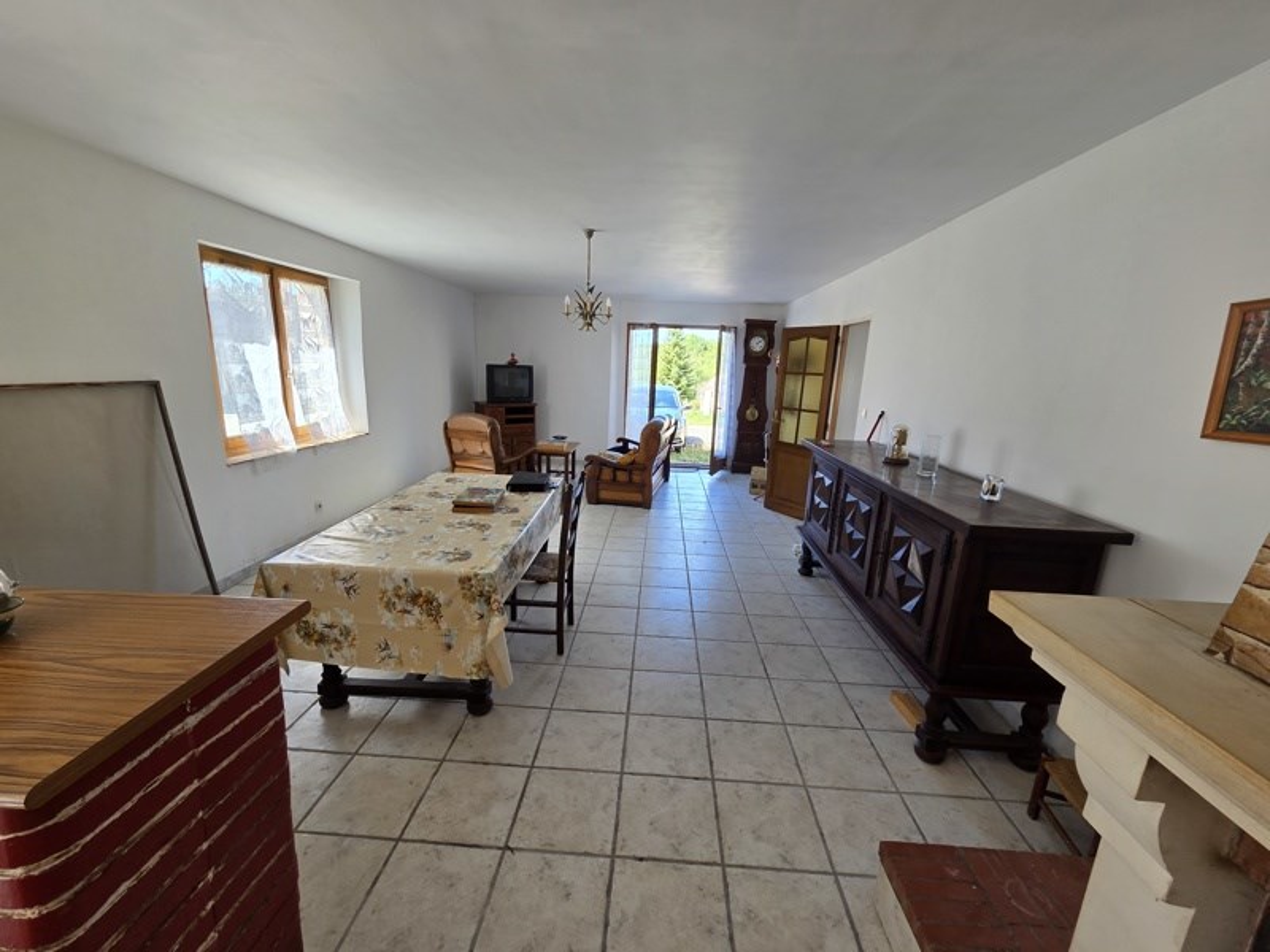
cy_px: 476
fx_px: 477
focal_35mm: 13
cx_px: 635
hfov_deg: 106.2
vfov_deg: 89.9
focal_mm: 2.2
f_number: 2.2
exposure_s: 1/100
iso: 64
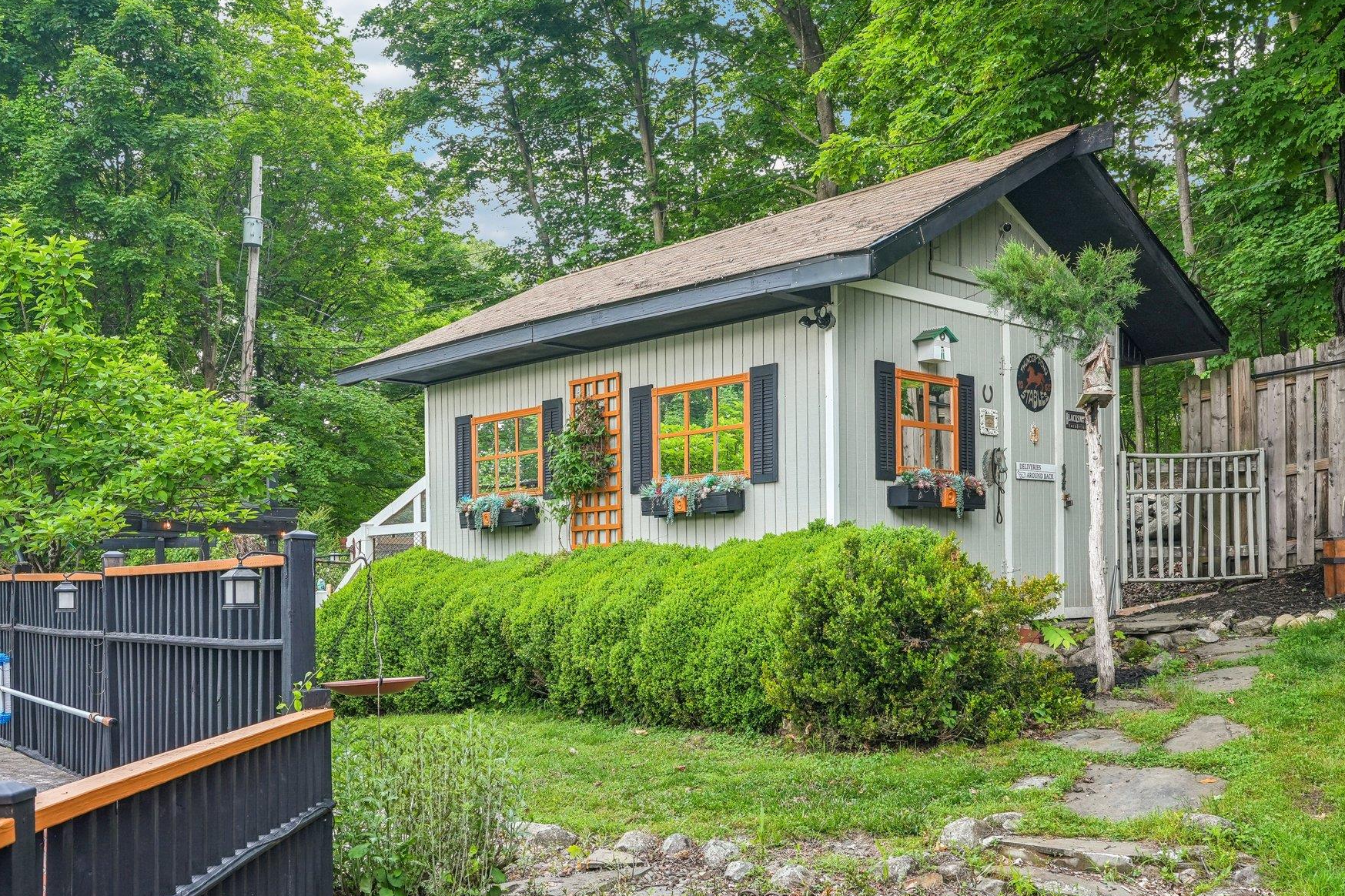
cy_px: 444
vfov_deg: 38.3
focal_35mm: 35
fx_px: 1292
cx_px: 725
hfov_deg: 54.9
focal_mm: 29.5
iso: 400
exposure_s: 1/30
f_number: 9
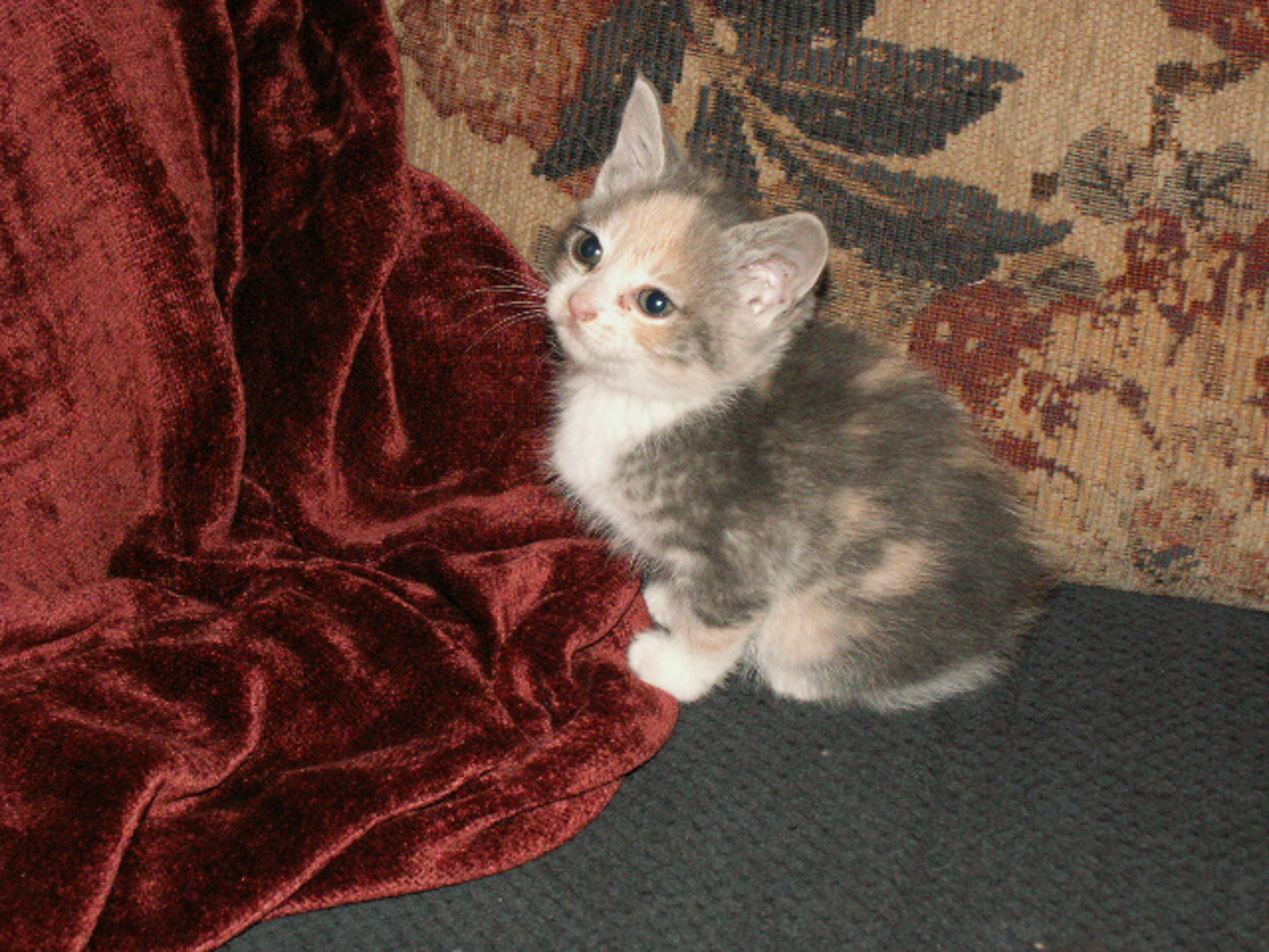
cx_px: 634
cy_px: 476
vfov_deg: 23.7
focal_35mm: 62
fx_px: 2273
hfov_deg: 31.2
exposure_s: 1/40
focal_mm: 10.28
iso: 160
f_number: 3.2
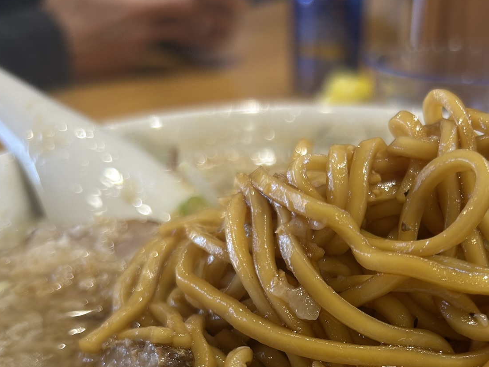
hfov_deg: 39.7
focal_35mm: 47
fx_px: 664
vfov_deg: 29.8
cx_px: 344
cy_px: 319
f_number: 1.5
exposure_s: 1/100
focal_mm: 5.7
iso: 64
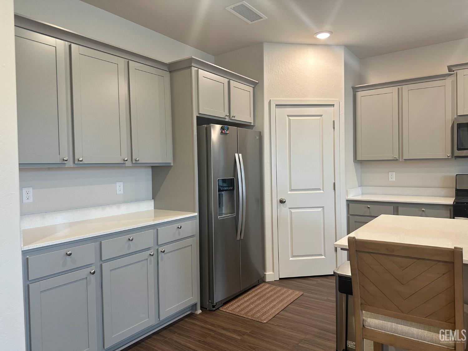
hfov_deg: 71.6
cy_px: 176
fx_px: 324
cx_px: 234
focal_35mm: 24
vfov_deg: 56.8
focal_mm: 6.86
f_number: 1.78
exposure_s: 1/60
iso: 160
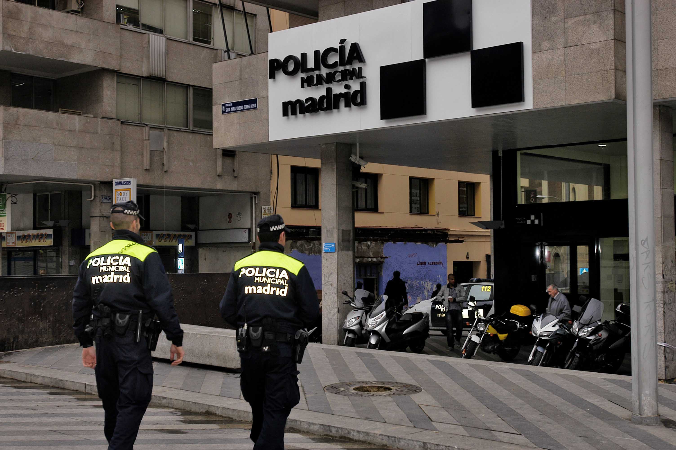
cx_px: 338
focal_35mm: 52
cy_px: 225
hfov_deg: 37.9
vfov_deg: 25.7
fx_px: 985
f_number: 5
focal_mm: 35
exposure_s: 1/125
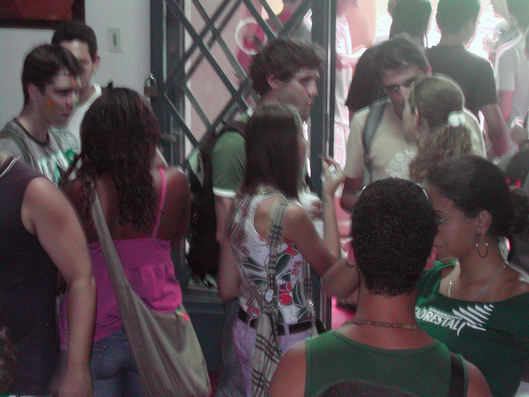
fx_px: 1742
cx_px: 264
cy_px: 198
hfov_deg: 17.3
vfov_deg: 13.0
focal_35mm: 114
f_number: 4.9
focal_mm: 24
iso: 400
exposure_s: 1/60.1
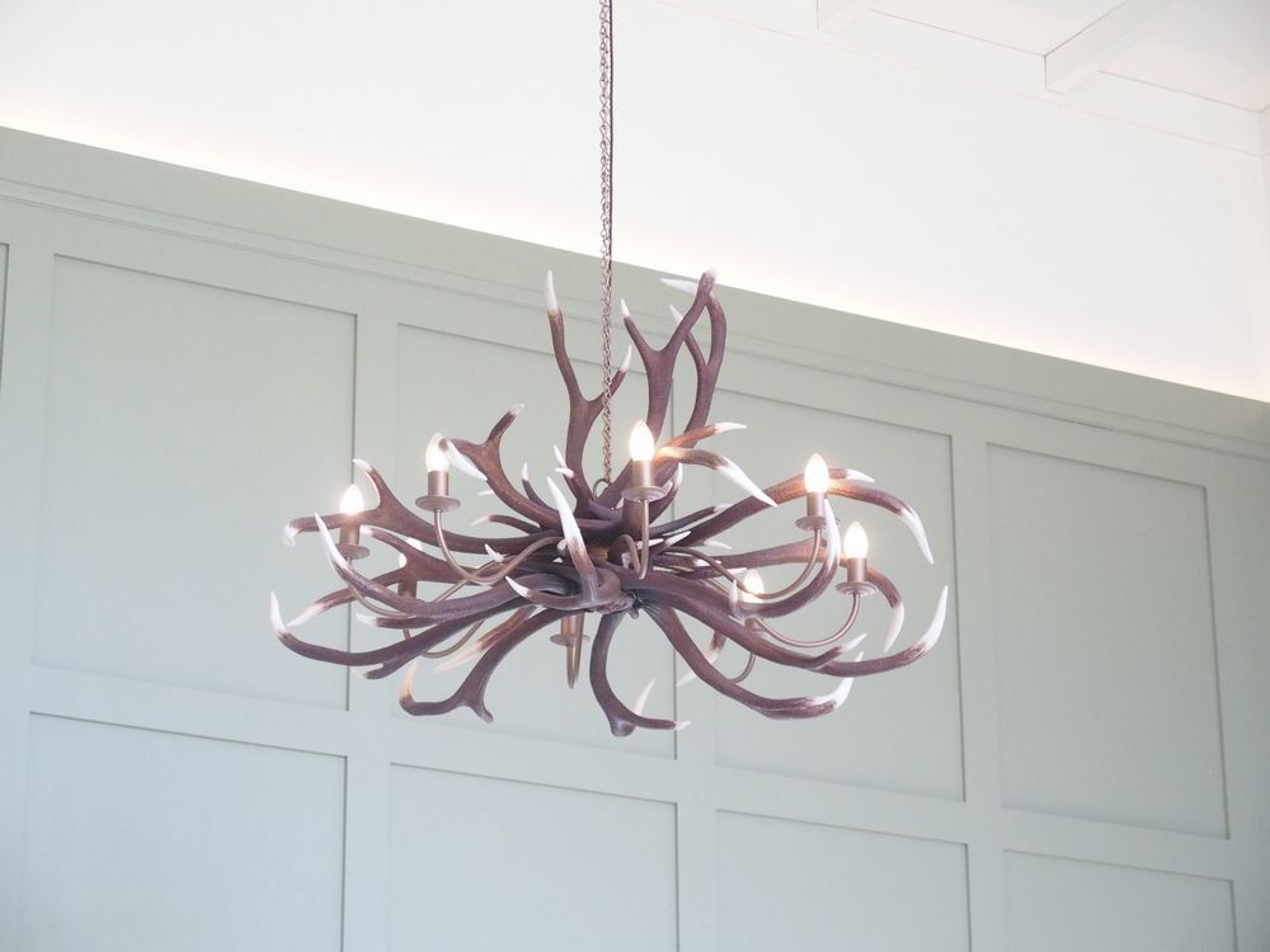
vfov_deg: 16.1
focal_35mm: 92
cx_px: 635
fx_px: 3375
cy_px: 476
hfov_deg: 21.3
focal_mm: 19.6
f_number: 2.8
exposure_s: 1/60
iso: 800
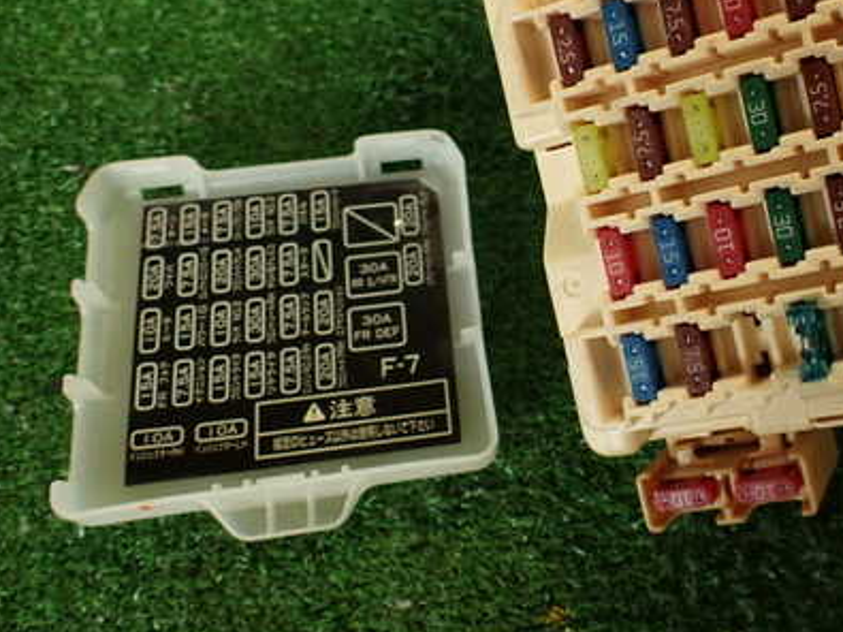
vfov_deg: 37.5
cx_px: 589
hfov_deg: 47.8
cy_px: 248
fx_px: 925
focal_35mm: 38
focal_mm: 4.5
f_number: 2
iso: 125
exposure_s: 1/60
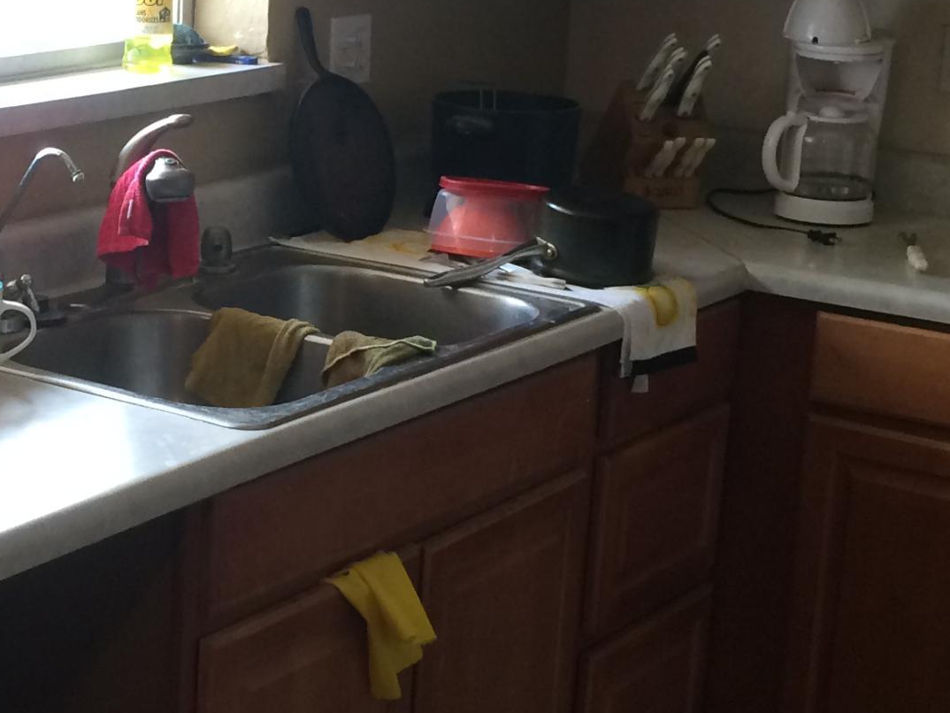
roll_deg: -2.3
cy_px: 277
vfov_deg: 18.2
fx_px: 2223
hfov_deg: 23.6
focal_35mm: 81
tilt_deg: -14.3
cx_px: 145
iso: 80
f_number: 2.2
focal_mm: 4.15
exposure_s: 1/30
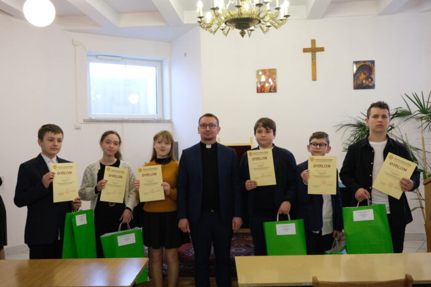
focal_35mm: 32
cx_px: 216
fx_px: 383
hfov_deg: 58.7
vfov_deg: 41.1
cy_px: 144
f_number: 4.5
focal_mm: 21.2
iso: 2500
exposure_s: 1/60
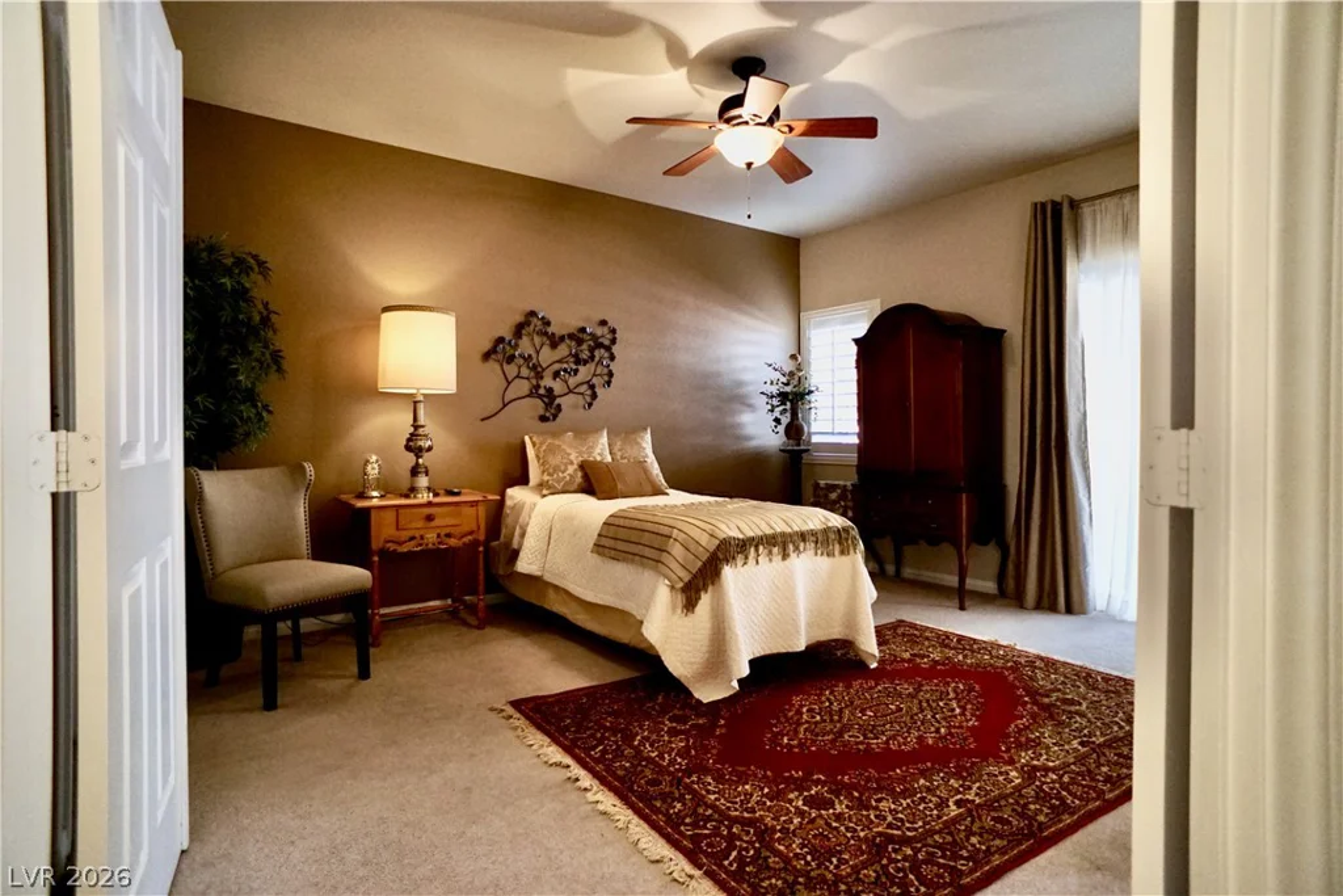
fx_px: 895
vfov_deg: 53.1
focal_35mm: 24
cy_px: 448
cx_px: 672
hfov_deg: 73.7
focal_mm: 16
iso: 1600
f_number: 2.8
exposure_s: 1/160
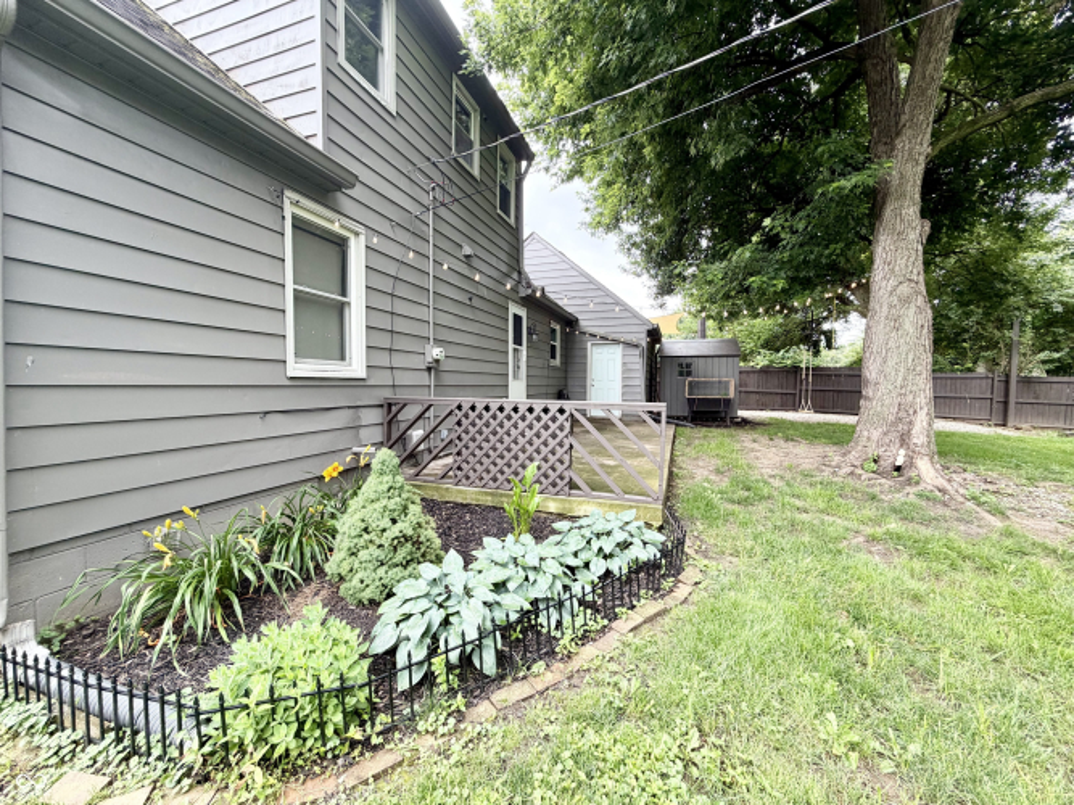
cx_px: 537
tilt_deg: -2.6
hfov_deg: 102.1
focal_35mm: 14
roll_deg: -0.4
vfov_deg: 85.7
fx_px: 434
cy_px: 402
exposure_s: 1/121
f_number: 2.2
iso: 64
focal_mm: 2.22
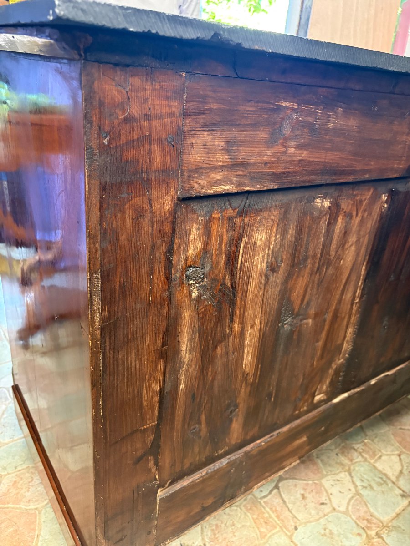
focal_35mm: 26
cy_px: 273
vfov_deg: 67.3
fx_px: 411
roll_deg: -5.7
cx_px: 205
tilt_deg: -25.9
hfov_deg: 53.1
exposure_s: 1/38
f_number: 1.6
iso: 640
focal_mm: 5.96
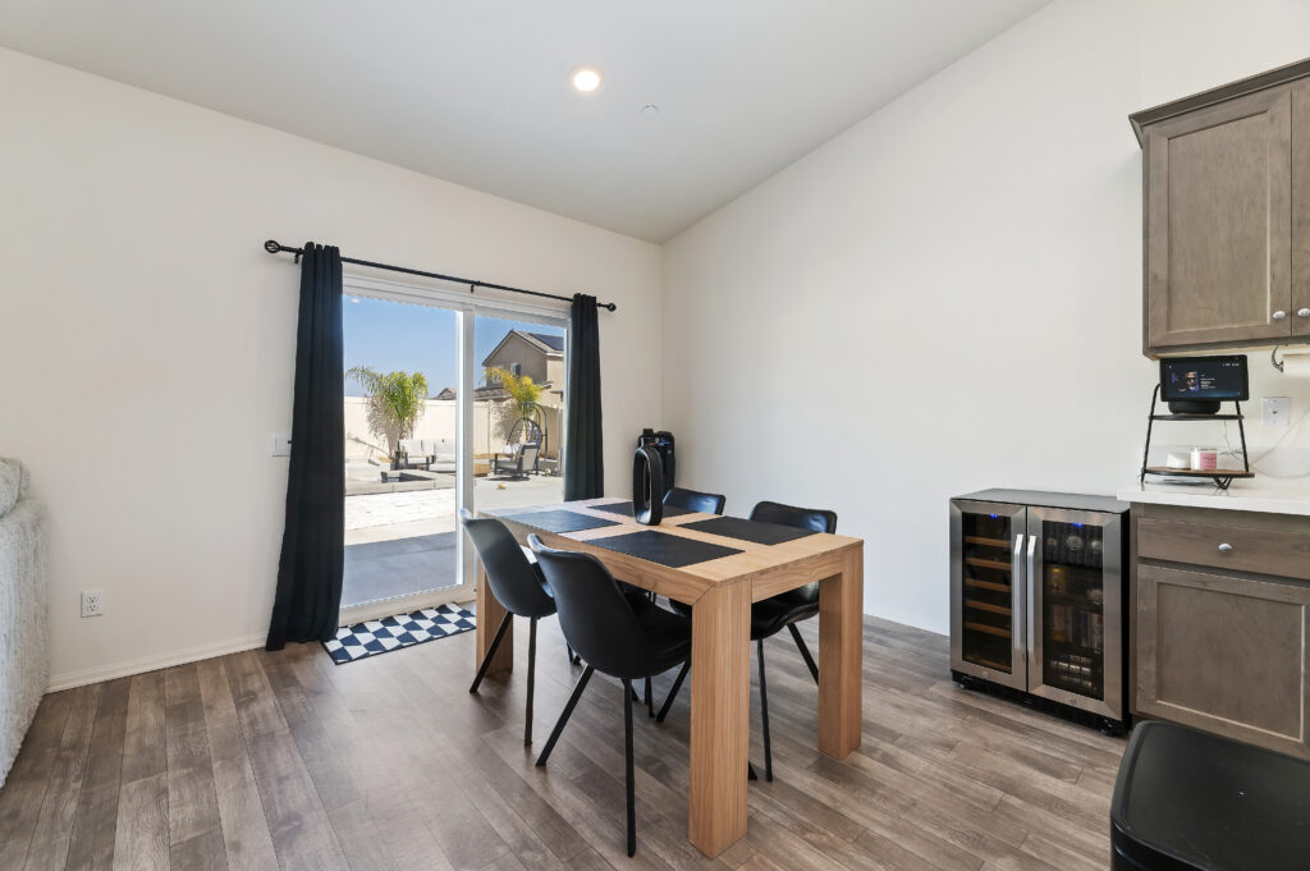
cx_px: 655
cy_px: 436
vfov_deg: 81.1
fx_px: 509
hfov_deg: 104.3
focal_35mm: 14
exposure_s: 1/25
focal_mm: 14
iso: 500
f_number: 10
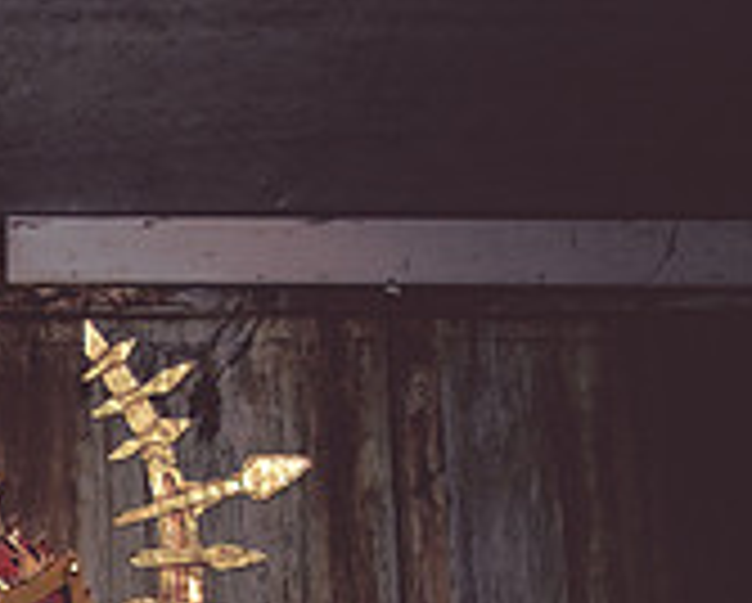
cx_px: -275
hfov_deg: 20.6
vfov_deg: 17.0
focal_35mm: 83
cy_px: 866
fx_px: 1849
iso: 160
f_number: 2.8
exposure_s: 1/1600
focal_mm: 24
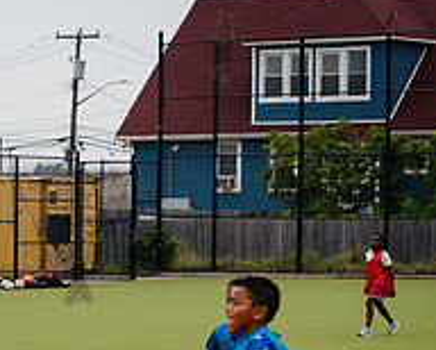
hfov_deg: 8.9
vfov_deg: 7.4
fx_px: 2687
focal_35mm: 208
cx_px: -346
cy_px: 420
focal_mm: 60
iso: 250
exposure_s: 1/1250
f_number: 4
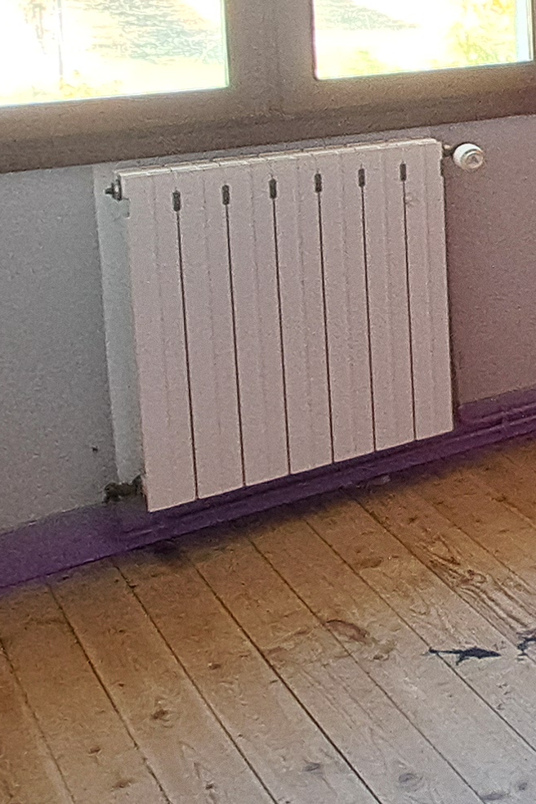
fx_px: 1227
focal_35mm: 55
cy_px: 49
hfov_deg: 15.4
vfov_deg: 33.9
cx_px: 1248
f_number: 2.2
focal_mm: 1.74
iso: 80
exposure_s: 1/50
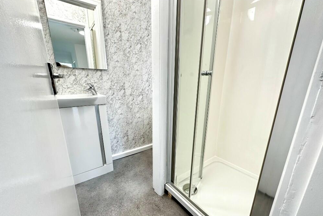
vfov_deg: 77.0
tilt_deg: -16.5
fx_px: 135
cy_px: 121
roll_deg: -0.5
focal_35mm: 15
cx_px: 161
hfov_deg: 100.4
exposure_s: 1/100
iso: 200
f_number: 2.2
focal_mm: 2.22
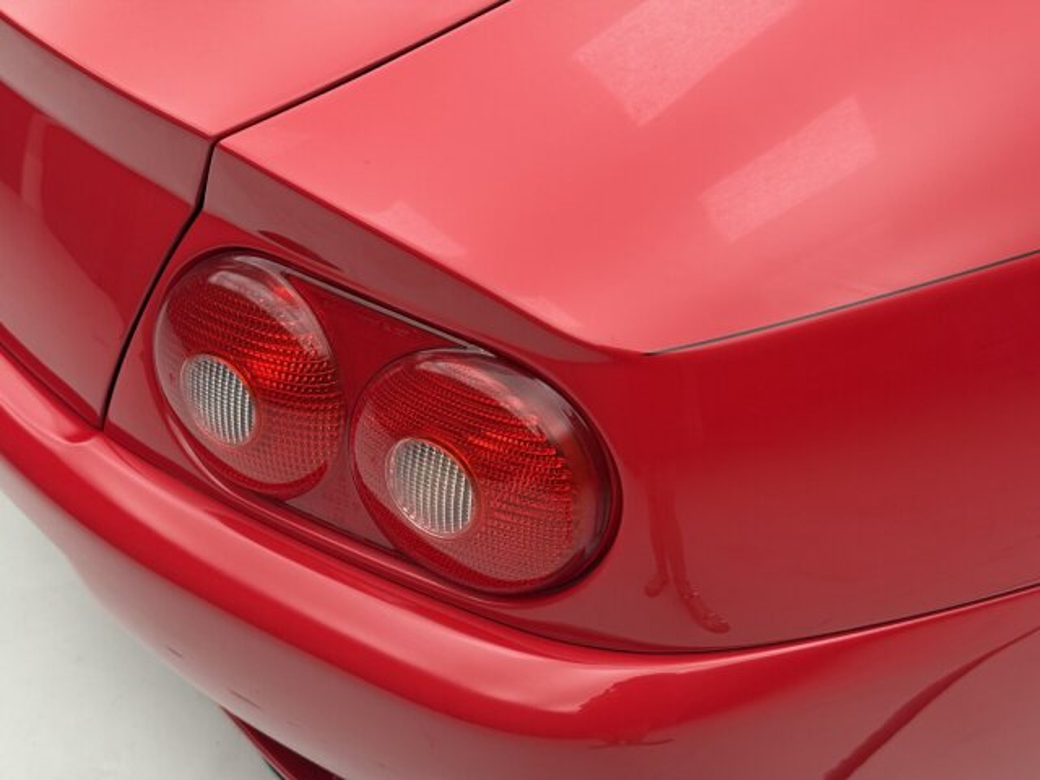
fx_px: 1442
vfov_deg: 30.3
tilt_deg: -39.2
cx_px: 520
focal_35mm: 48
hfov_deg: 39.7
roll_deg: +6.5
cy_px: 390
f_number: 1.78
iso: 250
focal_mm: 6.76
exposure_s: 1/99
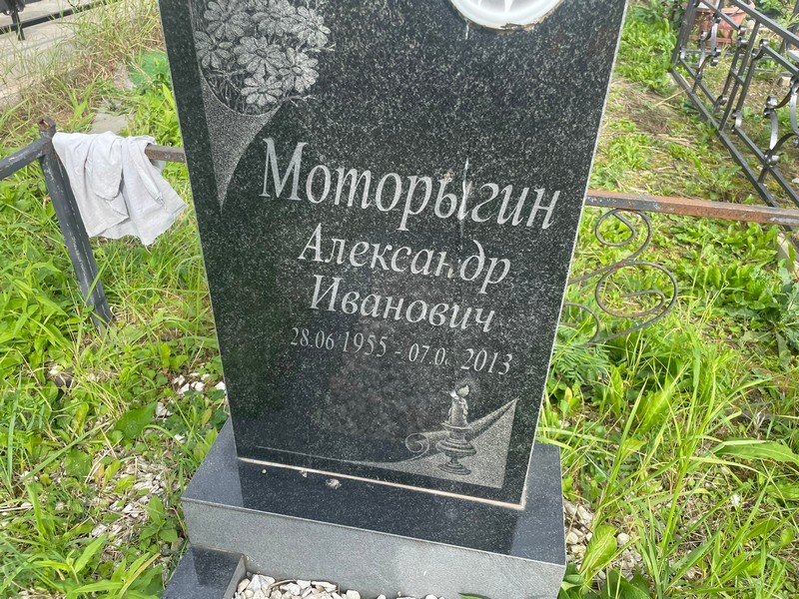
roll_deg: -1.1
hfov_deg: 67.3
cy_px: 300
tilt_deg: -36.3
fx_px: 600
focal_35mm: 26
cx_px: 400
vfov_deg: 53.1
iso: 32
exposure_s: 1/769
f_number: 1.6
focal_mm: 4.2
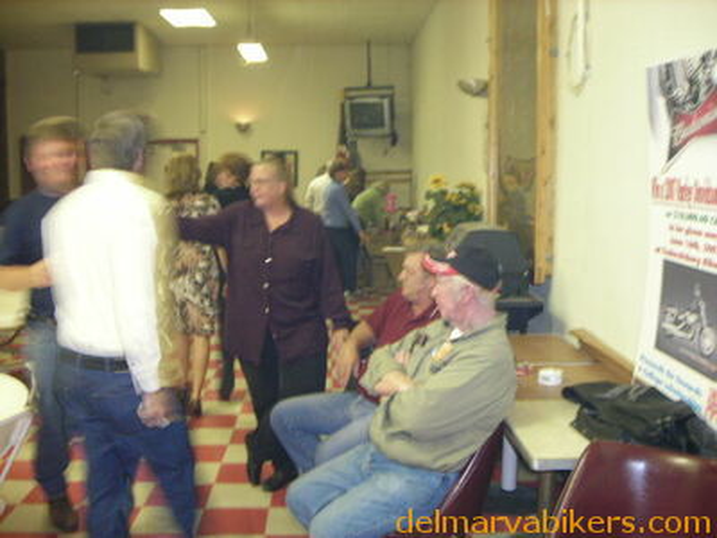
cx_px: 358
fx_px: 787
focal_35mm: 38
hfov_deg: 49.0
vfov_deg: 37.7
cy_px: 269
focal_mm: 6.3
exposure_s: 1/5.9
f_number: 3.2
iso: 200
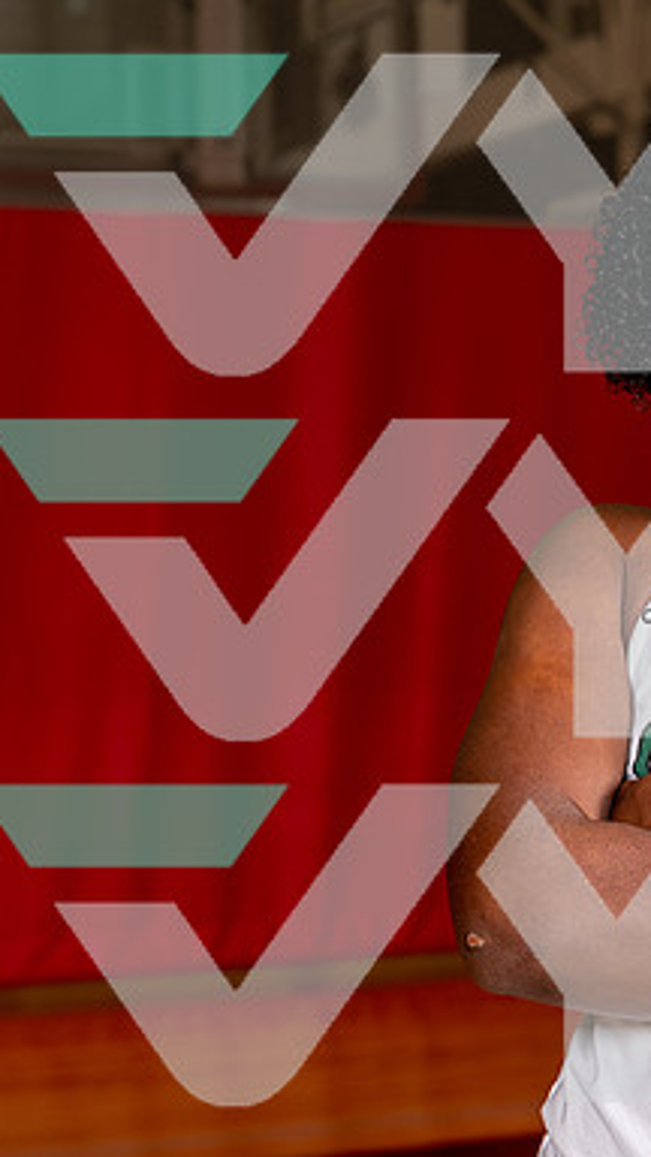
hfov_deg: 12.5
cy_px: 580
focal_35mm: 95
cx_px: 750
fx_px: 2915
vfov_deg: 22.5
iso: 100
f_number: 5.6
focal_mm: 60
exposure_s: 1/125
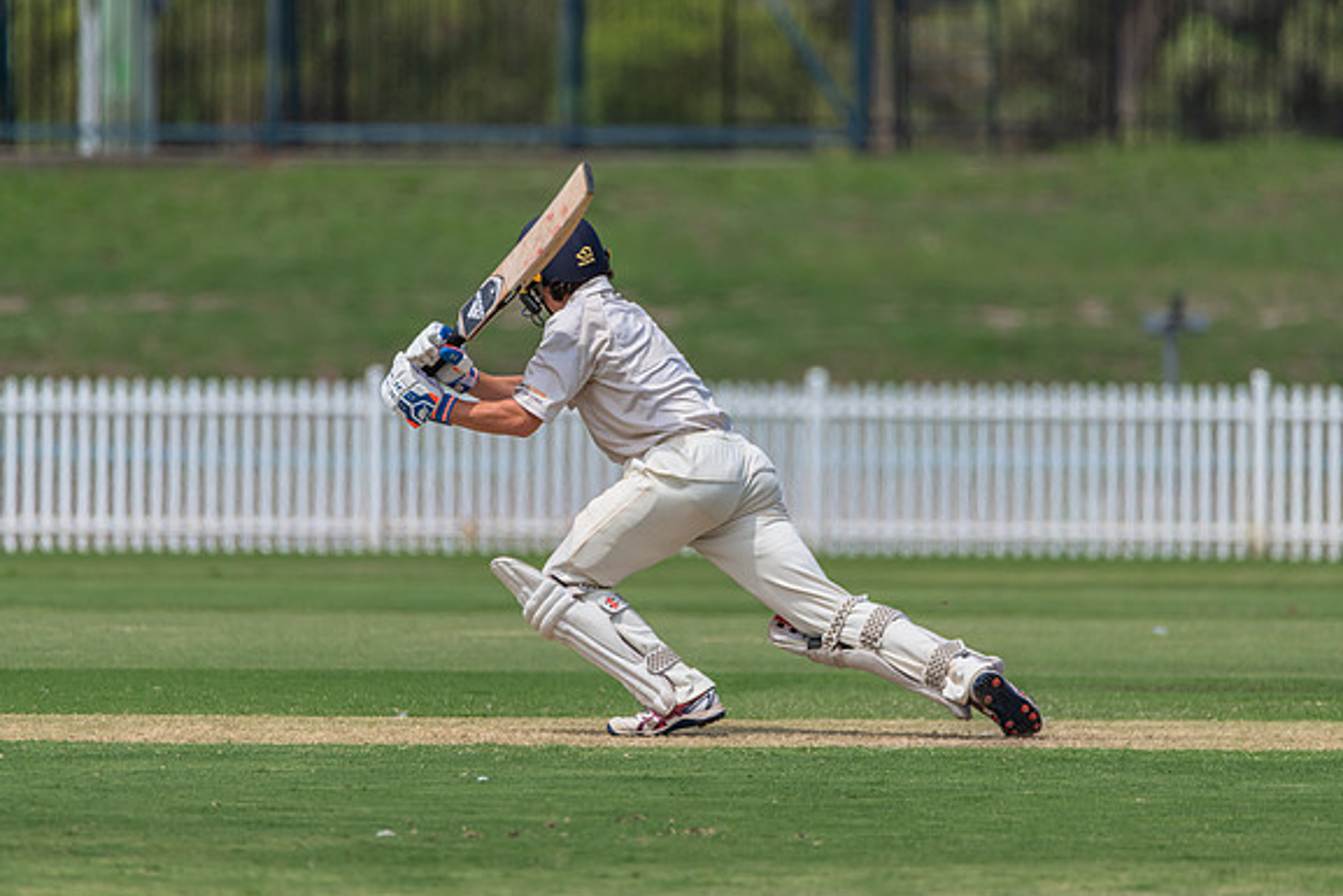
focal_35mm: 631
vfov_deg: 2.2
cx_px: 690
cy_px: 452
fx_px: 23544
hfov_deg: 3.3
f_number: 7.1
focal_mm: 600
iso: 640
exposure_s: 1/2000
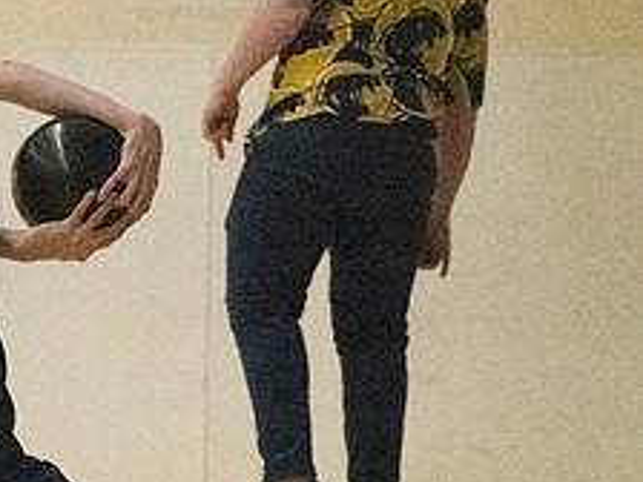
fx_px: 7263
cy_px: 316
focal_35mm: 391
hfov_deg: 5.0
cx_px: -184
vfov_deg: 3.8
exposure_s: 1/1250
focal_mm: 105
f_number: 4.5
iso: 10000
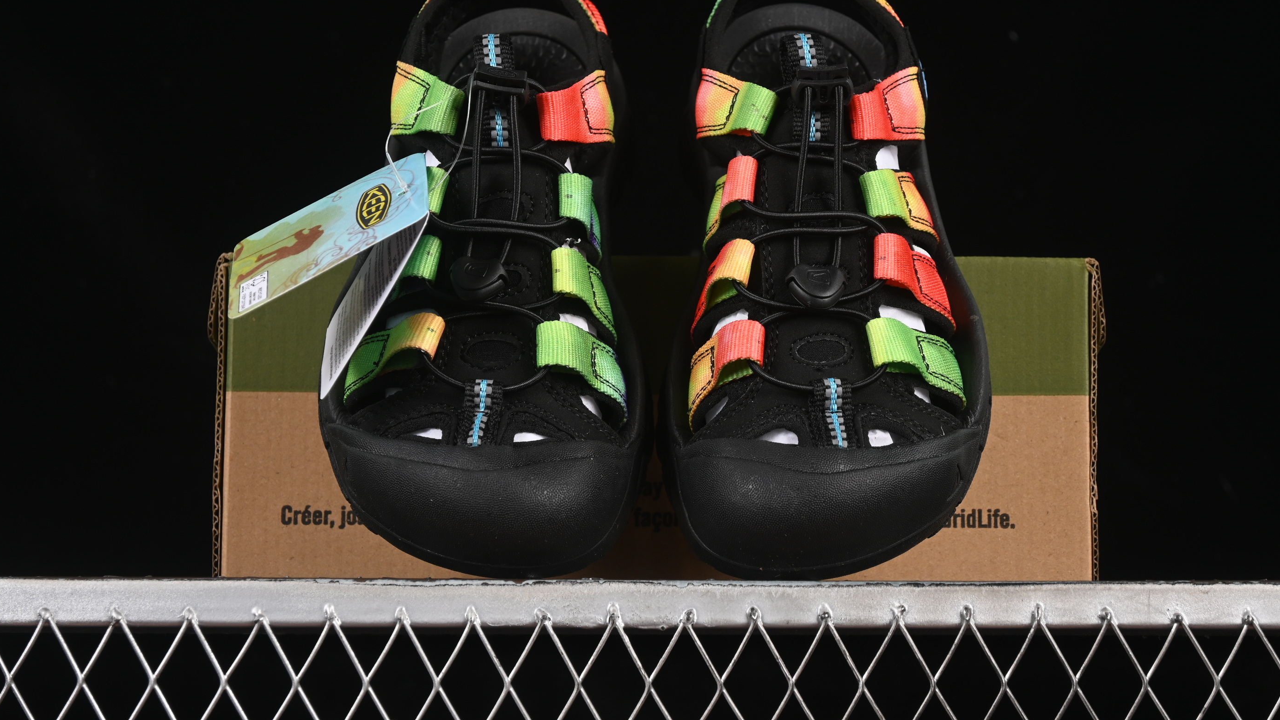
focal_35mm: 79
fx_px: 2681
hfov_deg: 26.9
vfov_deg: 15.3
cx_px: 638
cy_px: 311
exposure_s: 1/50
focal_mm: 50
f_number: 6.3
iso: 160
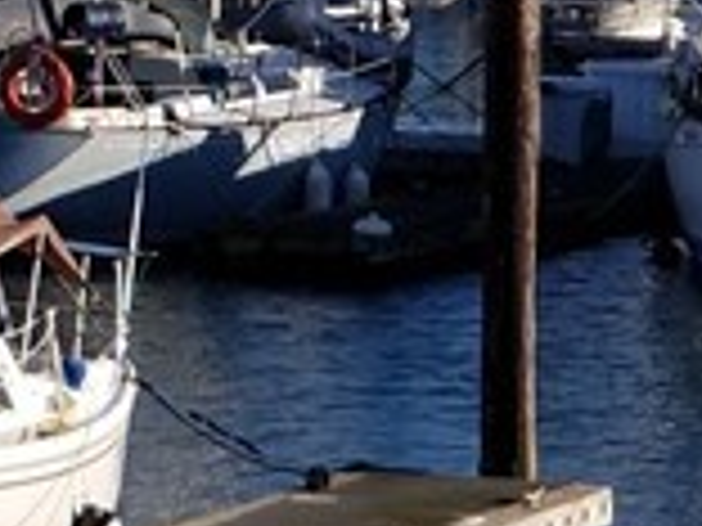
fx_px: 6915
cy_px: -490
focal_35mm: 341
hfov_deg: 5.7
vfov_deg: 4.3
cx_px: -729
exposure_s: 1/1045
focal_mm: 6
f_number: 2.4
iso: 25
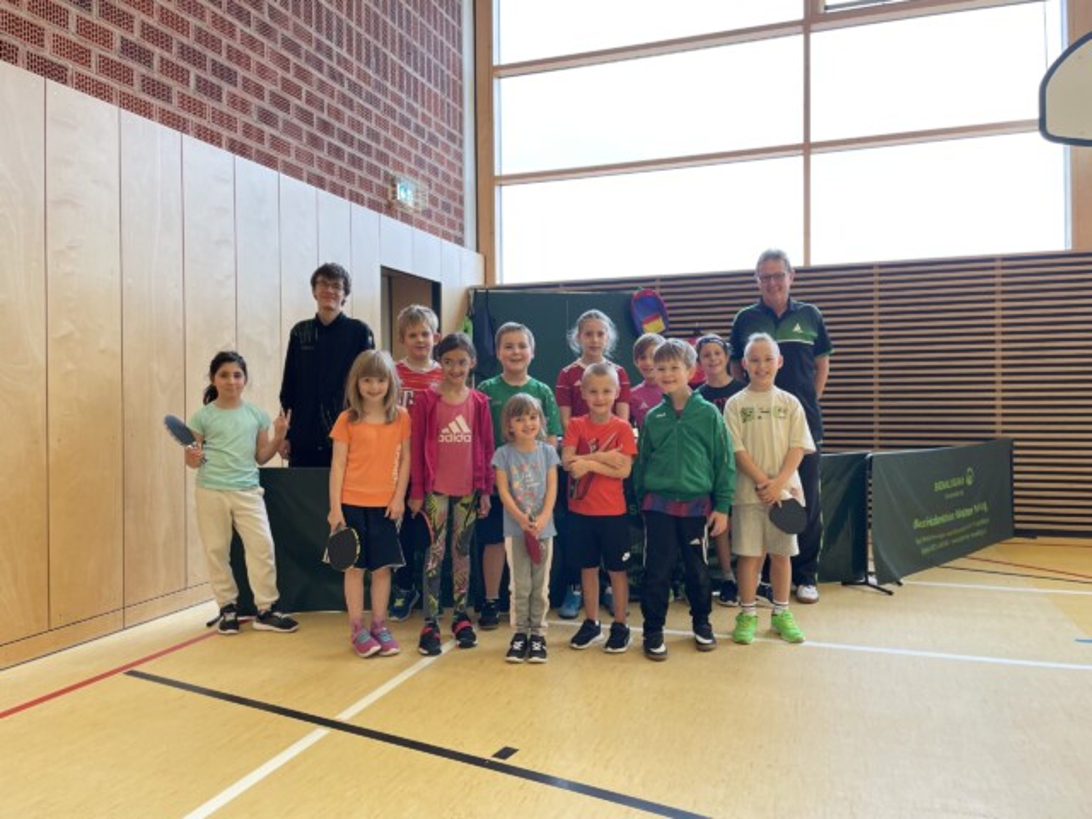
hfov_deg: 67.3
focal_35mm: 26
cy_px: 410
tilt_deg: -1.0
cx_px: 546
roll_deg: +0.4
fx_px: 820
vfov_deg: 53.1
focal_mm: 4.2
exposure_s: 1/121
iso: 64
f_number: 1.6
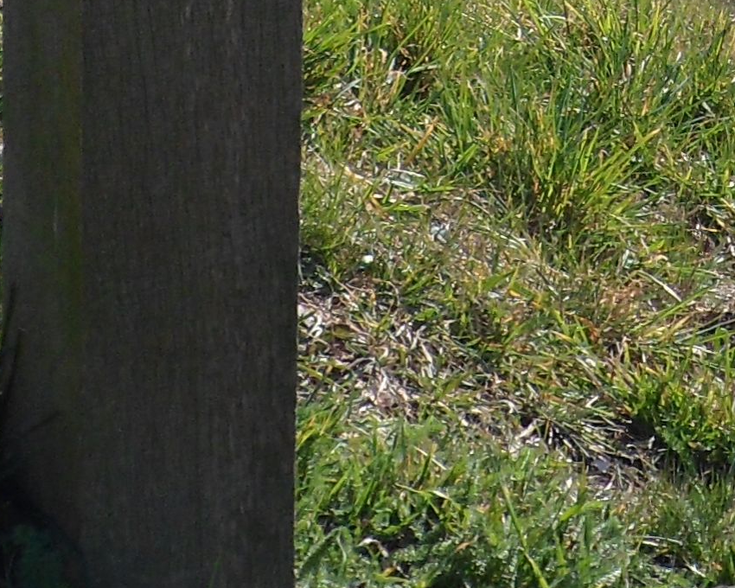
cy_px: -402
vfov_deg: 10.9
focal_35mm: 134
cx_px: 819
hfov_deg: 14.0
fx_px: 2915
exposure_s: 1/1000
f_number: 3.3
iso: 80
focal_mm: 4.9
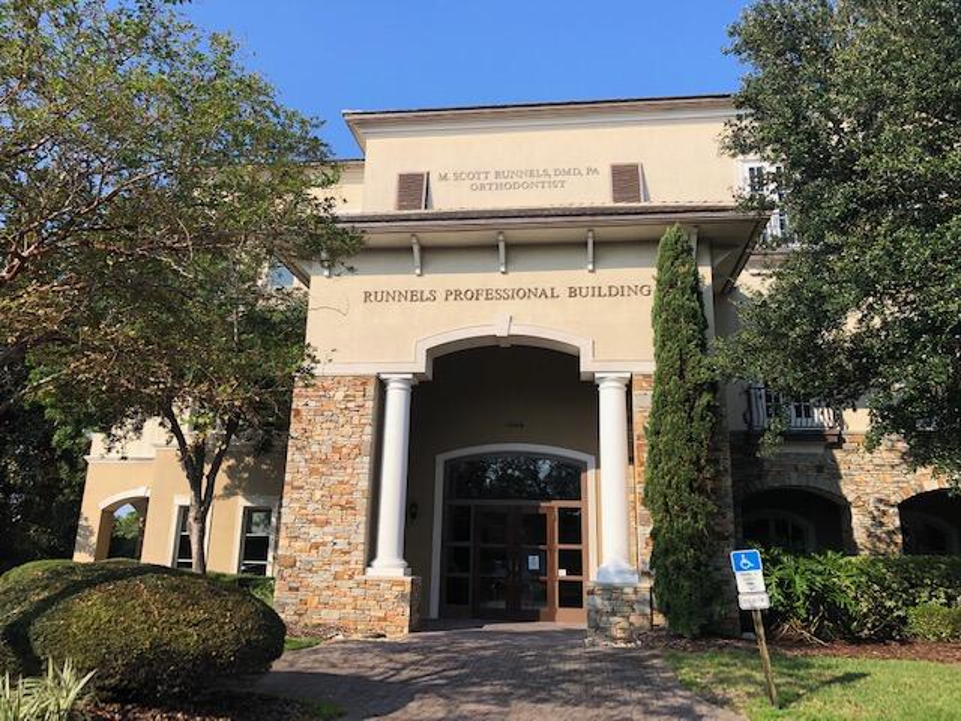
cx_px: 480
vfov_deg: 49.7
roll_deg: -0.8
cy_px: 360
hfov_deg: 63.4
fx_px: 777
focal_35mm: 28
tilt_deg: +15.6
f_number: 1.8
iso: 20
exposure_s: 1/1715
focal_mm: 3.99
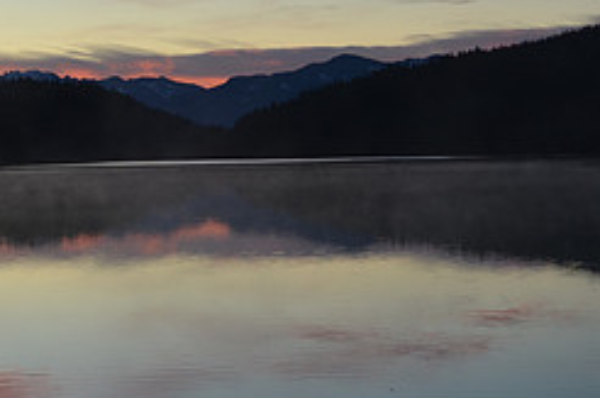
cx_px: -93
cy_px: 156
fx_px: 1763
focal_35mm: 106
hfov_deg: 18.4
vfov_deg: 12.9
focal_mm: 30
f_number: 6.3
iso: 100
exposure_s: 1/30
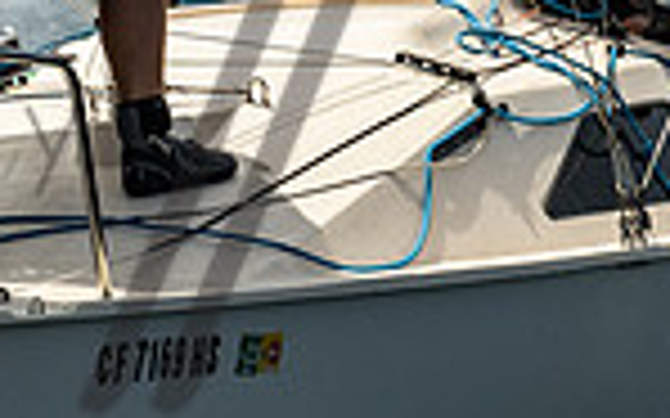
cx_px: 228
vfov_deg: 1.7
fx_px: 14109
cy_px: -178
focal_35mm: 773
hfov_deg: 2.7
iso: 320
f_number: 6.3
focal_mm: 150
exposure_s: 1/1250
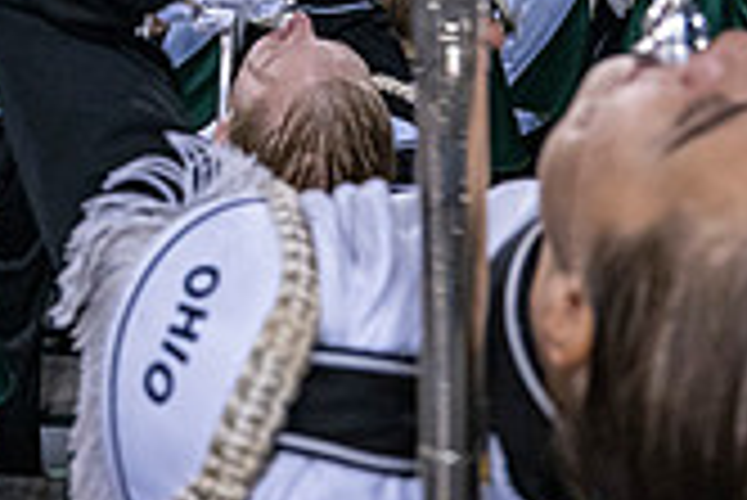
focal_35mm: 84
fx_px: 1744
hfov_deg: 22.7
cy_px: -300
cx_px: -94
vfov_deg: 14.9
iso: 2000
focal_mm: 24
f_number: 3.2
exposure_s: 1/500
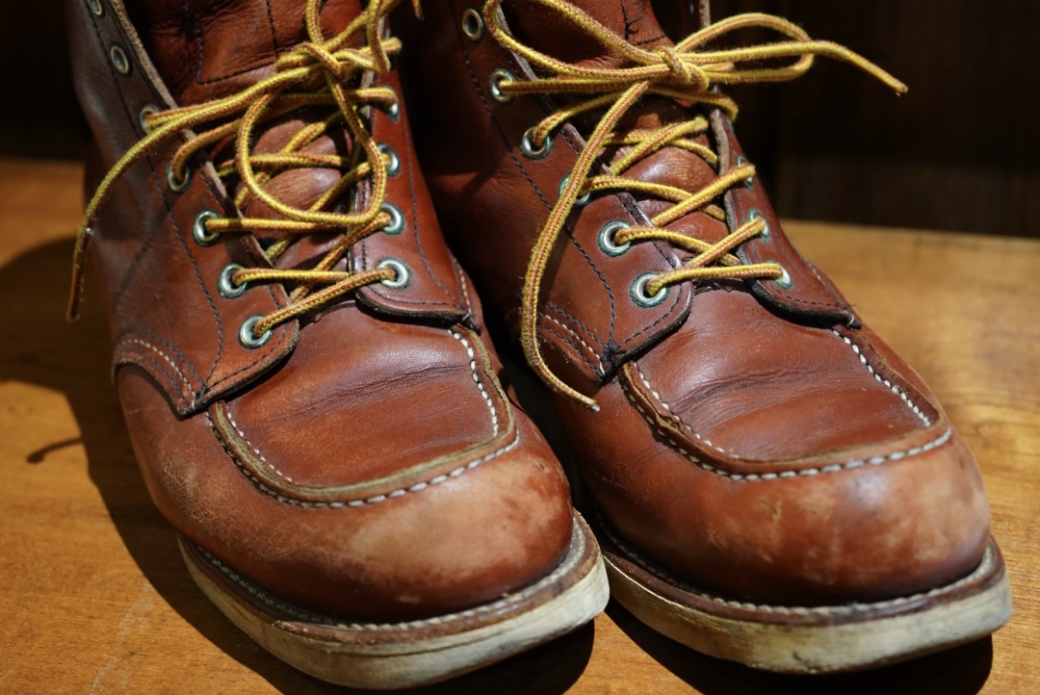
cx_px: 520
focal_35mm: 51
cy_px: 348
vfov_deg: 26.5
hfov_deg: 38.9
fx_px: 1474
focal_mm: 51
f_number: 4
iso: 2000
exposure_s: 1/60
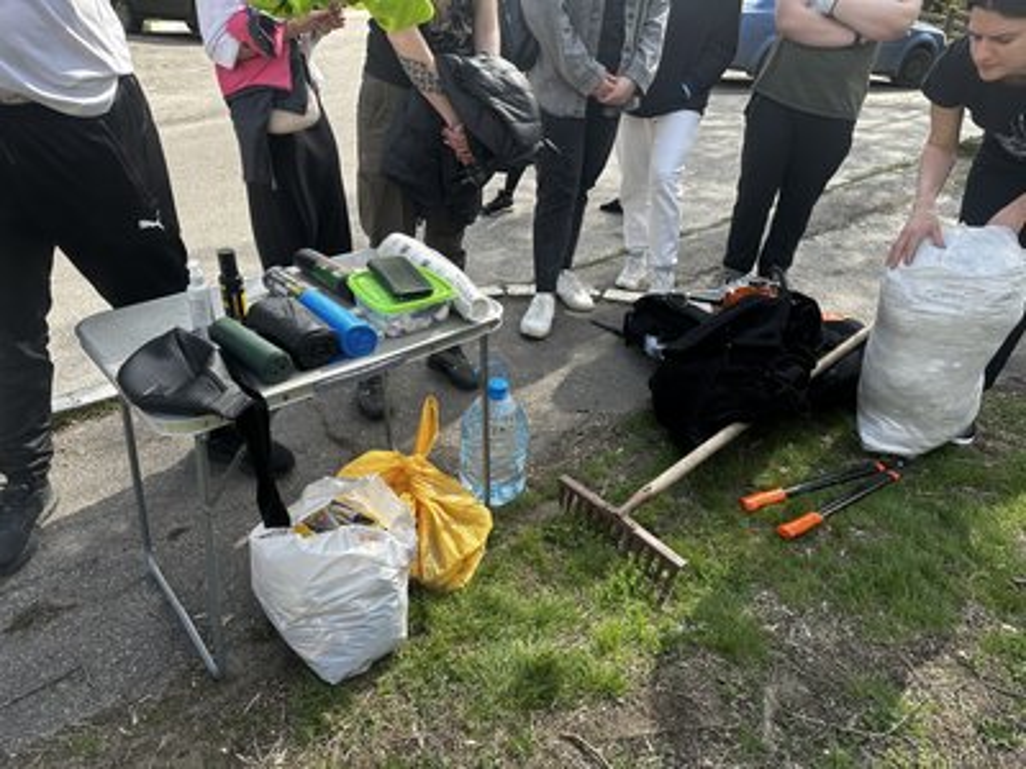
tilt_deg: -32.3
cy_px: 384
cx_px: 513
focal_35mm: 24
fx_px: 711
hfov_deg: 71.6
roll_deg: -2.2
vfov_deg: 56.8
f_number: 1.78
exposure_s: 1/1339
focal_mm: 6.86
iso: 80
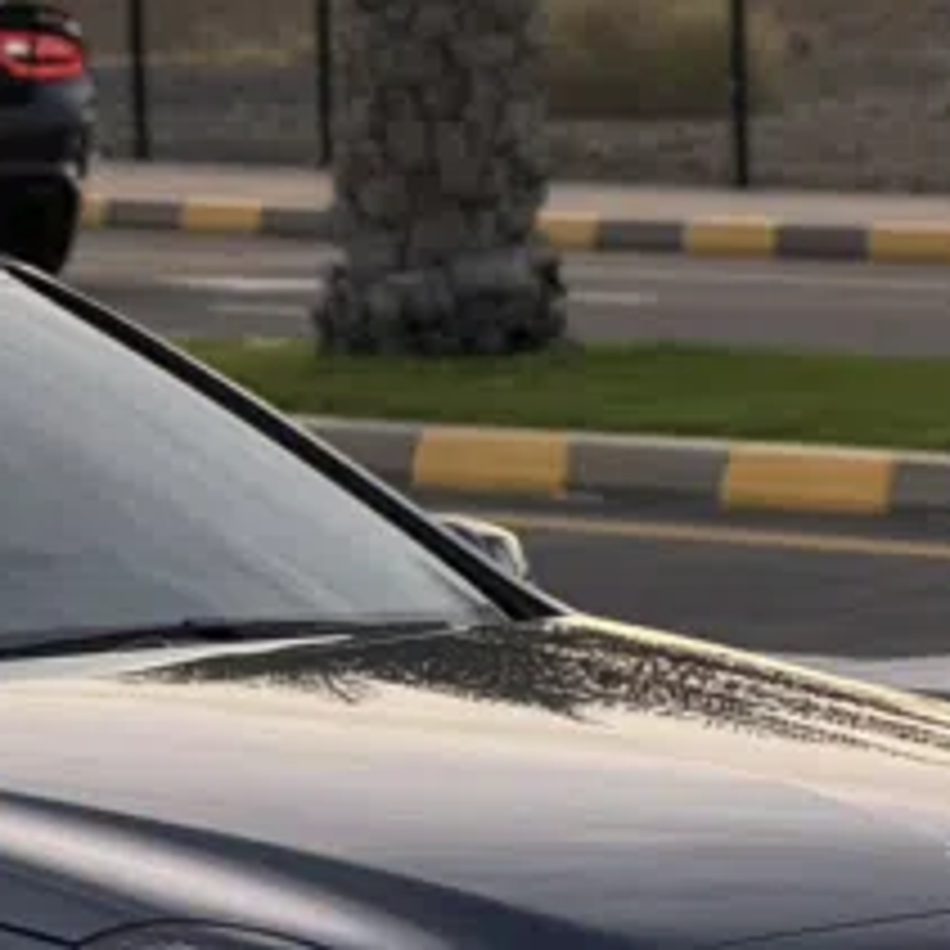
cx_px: 189
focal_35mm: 268
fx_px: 8321
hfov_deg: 6.5
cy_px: -59
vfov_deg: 6.5
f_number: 2.8
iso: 50
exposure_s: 1/241
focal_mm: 16.89
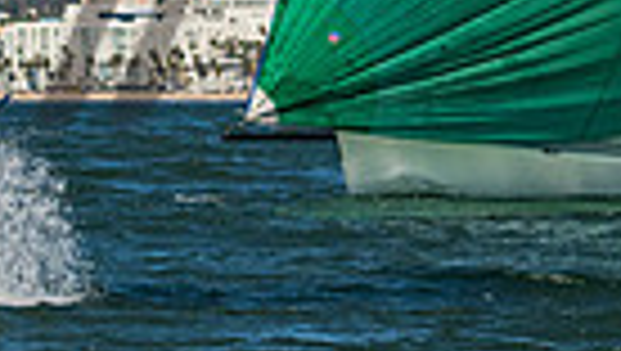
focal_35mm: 564
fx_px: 9298
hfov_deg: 3.8
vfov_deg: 2.1
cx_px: -14
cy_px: -683
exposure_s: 1/6400
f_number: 5.6
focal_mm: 100
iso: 400
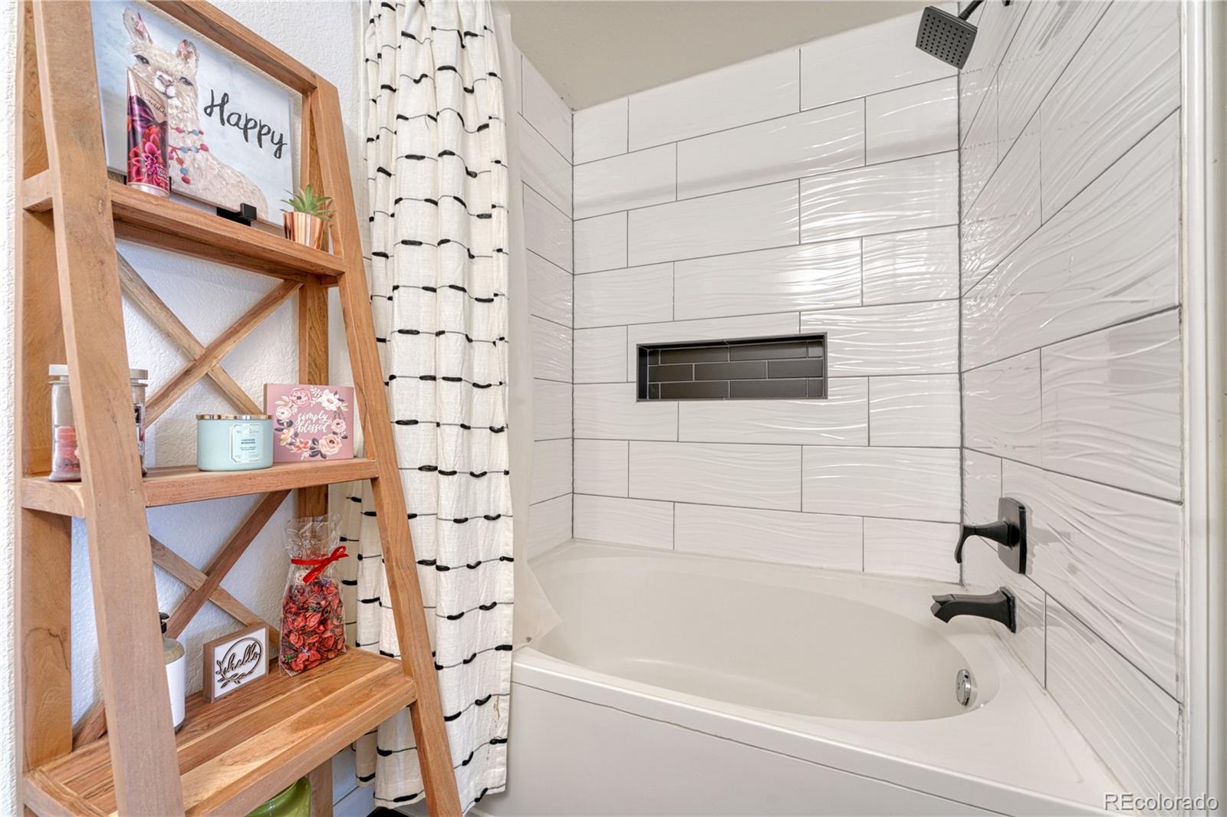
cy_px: 408
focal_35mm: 14
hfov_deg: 104.3
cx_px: 614
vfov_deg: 81.2
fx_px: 477
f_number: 8
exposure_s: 1/25
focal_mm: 14
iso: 400
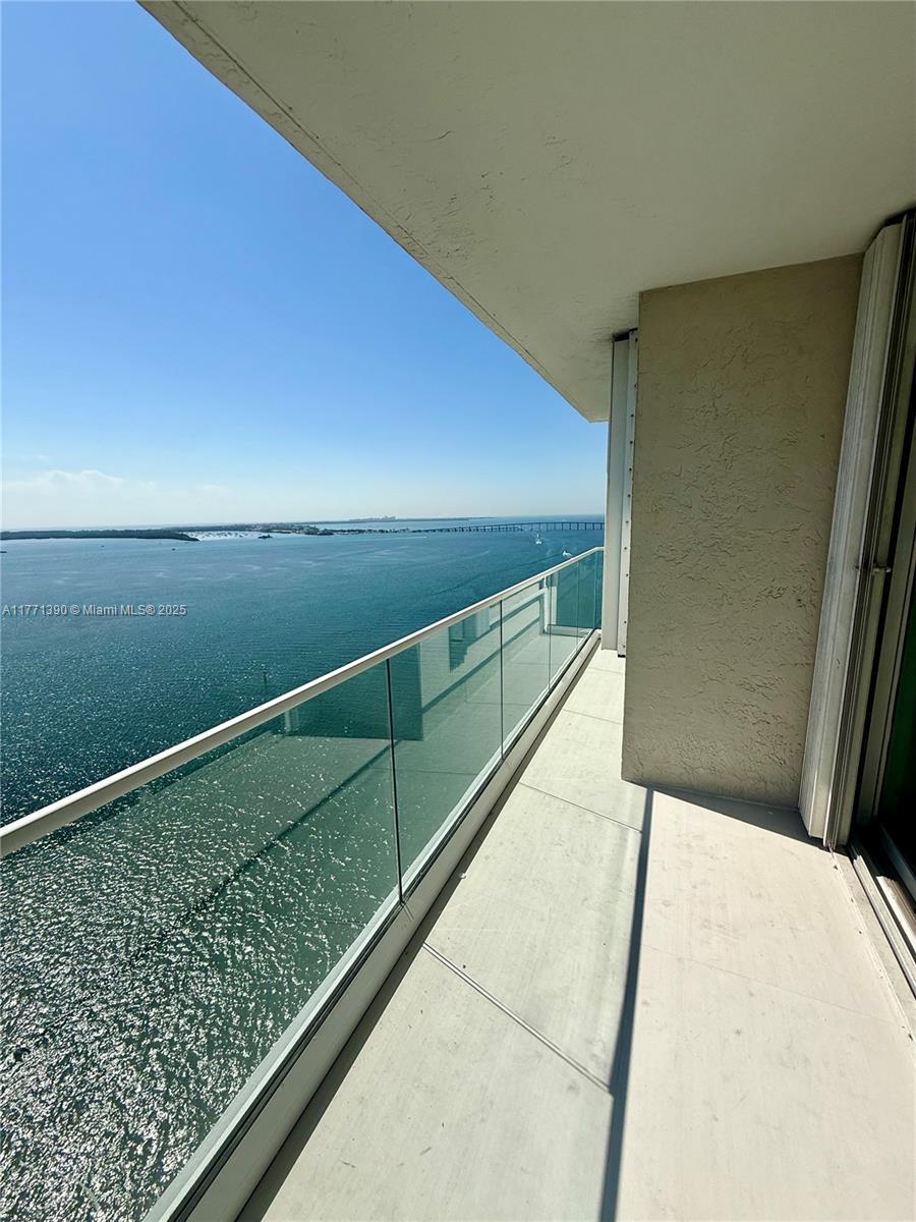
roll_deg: +1.8
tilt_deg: -8.9
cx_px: 458
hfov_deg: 85.7
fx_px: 494
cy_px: 611
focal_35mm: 14
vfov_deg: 102.1
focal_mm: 2.22
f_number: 2.2
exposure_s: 1/6803
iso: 50
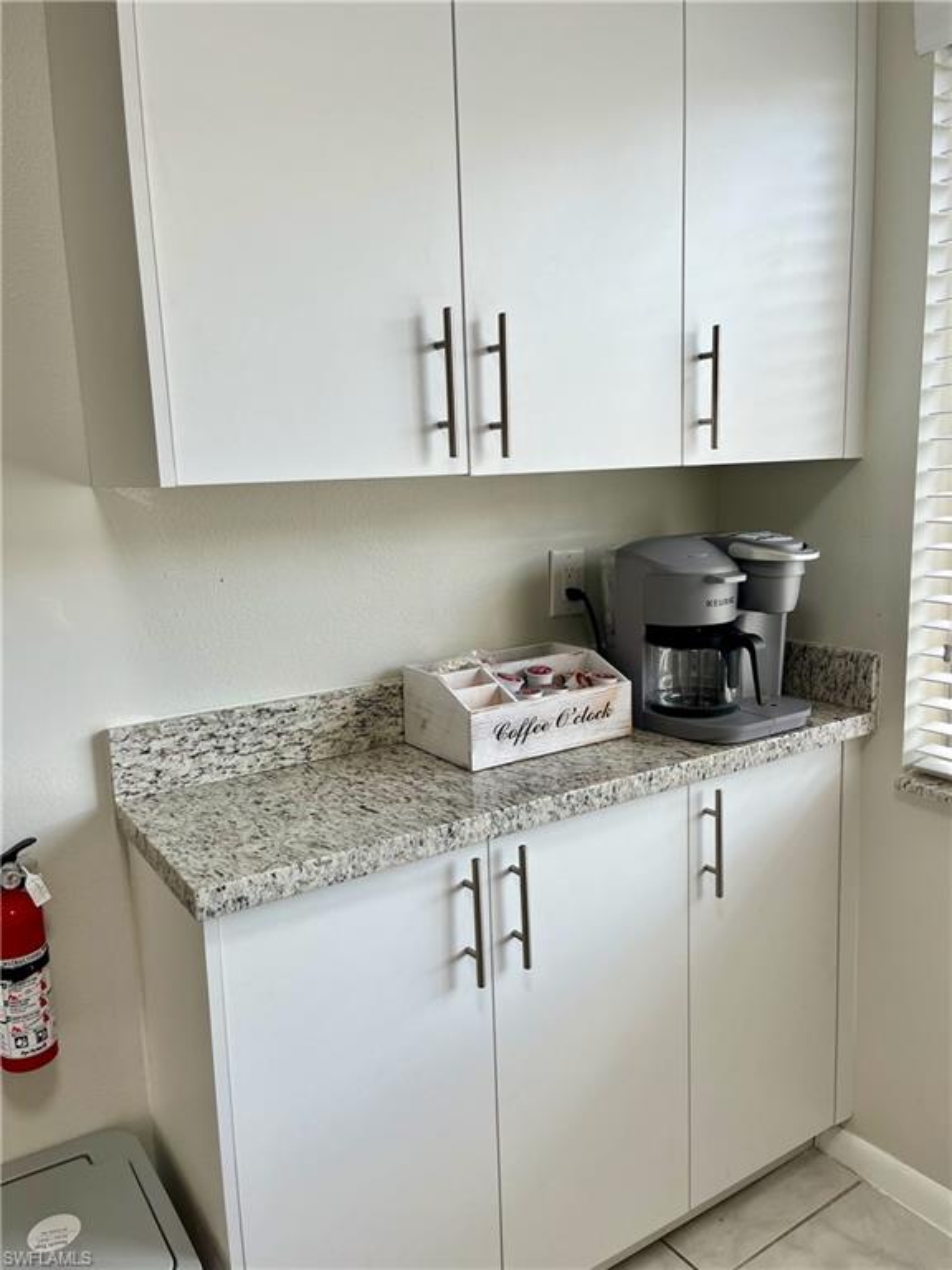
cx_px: 476
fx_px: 953
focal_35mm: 26
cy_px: 635
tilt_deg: -8.9
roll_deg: +2.8
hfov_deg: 53.1
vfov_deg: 67.3
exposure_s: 1/120
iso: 40
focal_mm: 5.1
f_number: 1.6
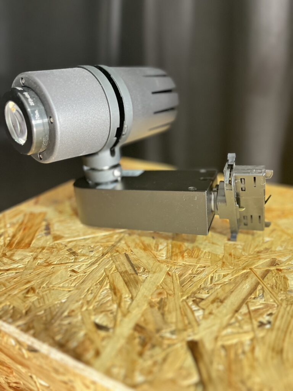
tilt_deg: -22.8
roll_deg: -1.1
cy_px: 196
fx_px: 293
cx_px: 146
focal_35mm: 26
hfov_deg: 53.1
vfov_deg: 67.3
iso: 640
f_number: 1.6
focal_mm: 5.1
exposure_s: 1/25
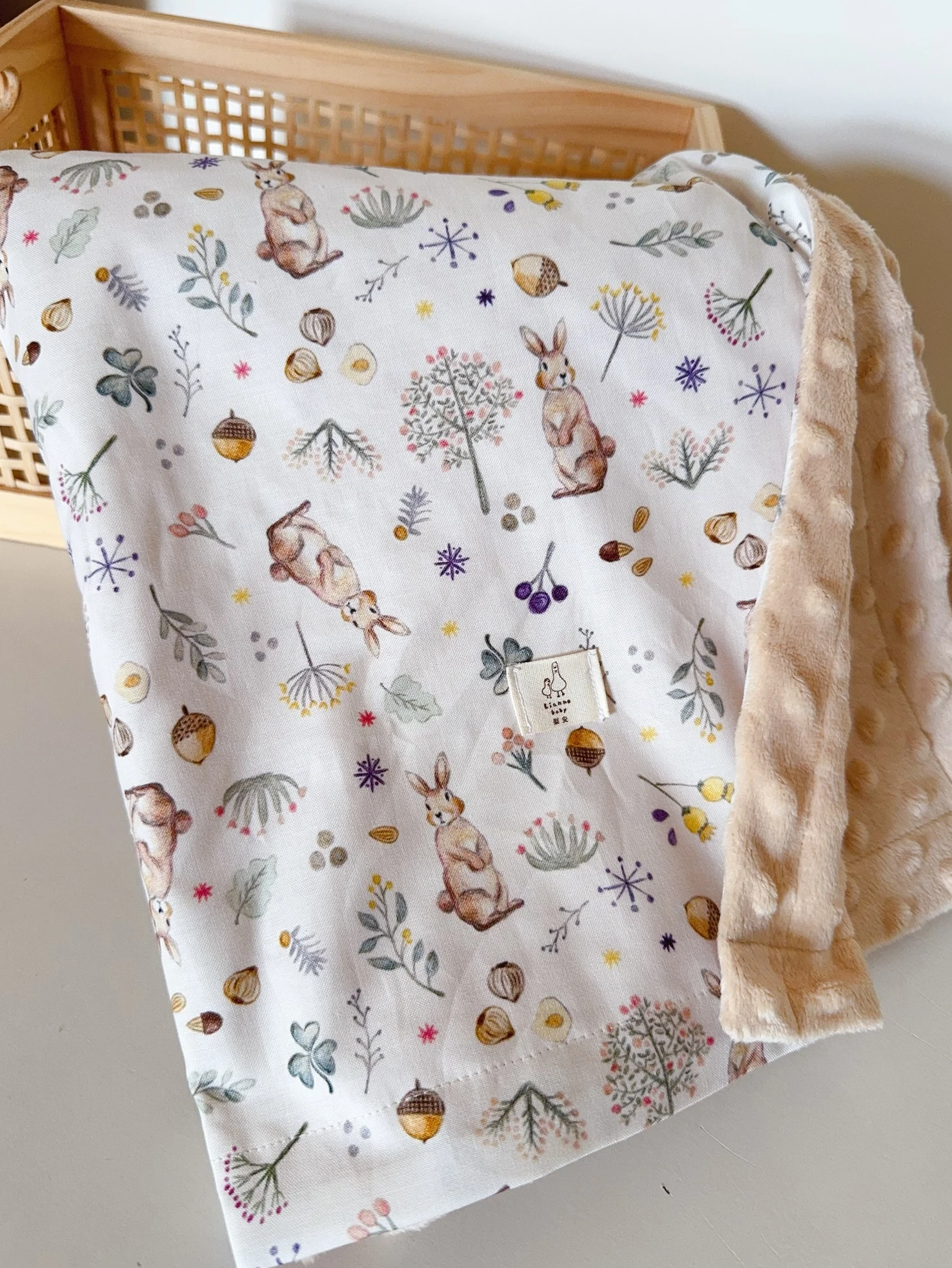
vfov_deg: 69.4
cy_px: 647
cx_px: 472
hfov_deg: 54.9
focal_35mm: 25
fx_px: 916
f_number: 1.78
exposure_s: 1/60
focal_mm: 6.76
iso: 160
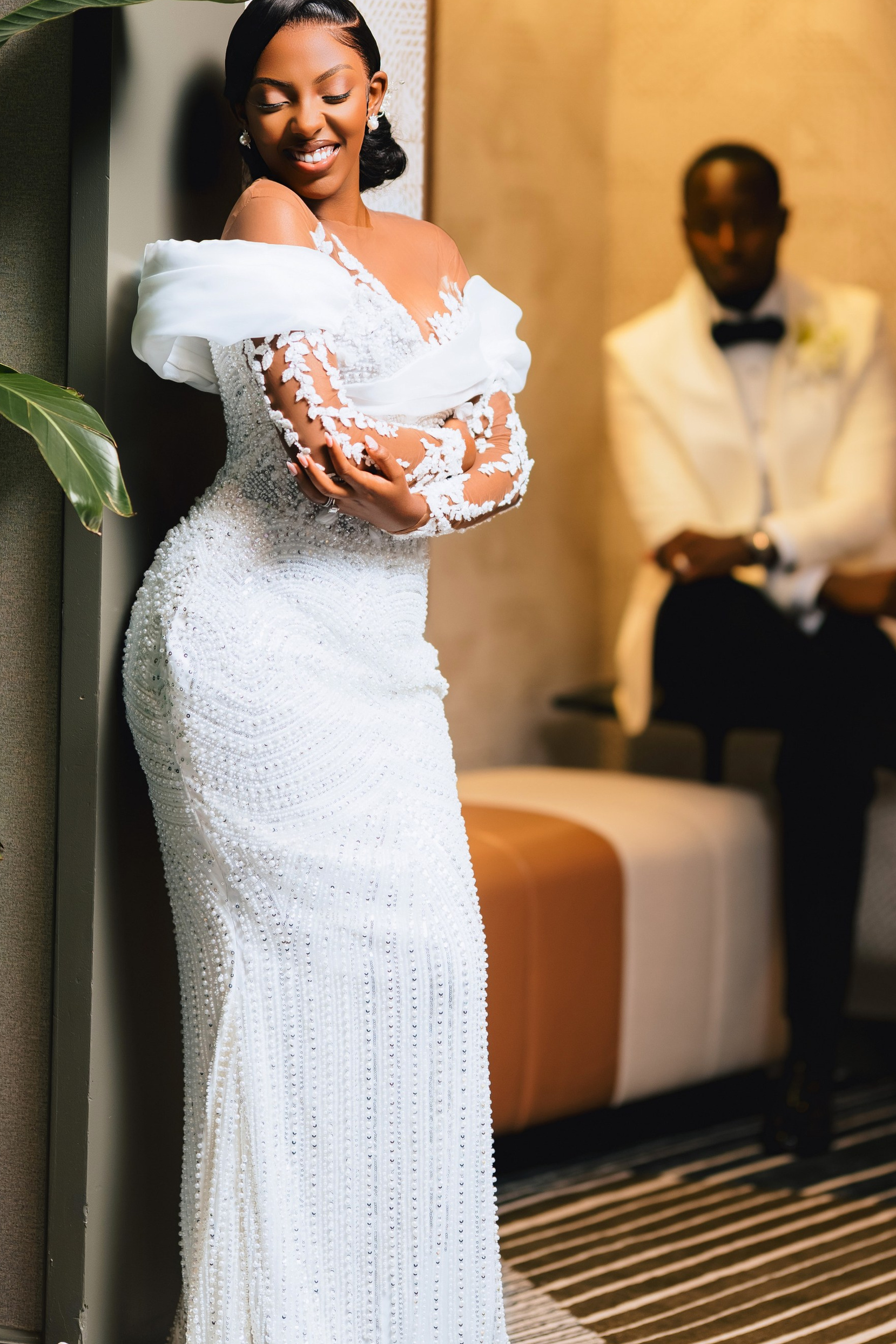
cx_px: 466
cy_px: 441
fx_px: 6048
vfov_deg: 12.7
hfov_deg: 8.5
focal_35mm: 162
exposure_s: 1/80
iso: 125
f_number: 1.4
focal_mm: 105
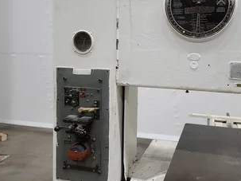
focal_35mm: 33
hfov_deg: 54.6
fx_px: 230
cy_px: 63
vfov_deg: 42.4
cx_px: 154
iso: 160
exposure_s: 1/40
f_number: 1.8
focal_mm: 7
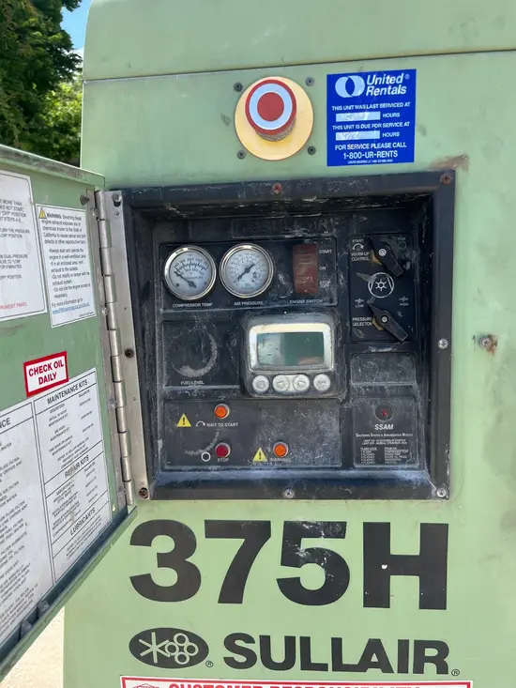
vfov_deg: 67.3
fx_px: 517
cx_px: 258
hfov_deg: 53.1
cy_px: 344
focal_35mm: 26
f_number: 1.6
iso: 50
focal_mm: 5.1
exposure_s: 1/1266
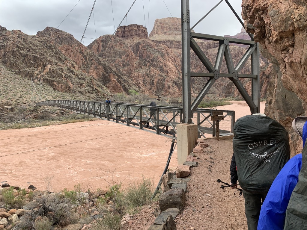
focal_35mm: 26
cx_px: 154
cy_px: 115
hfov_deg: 67.3
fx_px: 231
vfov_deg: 53.1
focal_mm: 4.25
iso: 25
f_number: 1.8
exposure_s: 1/483
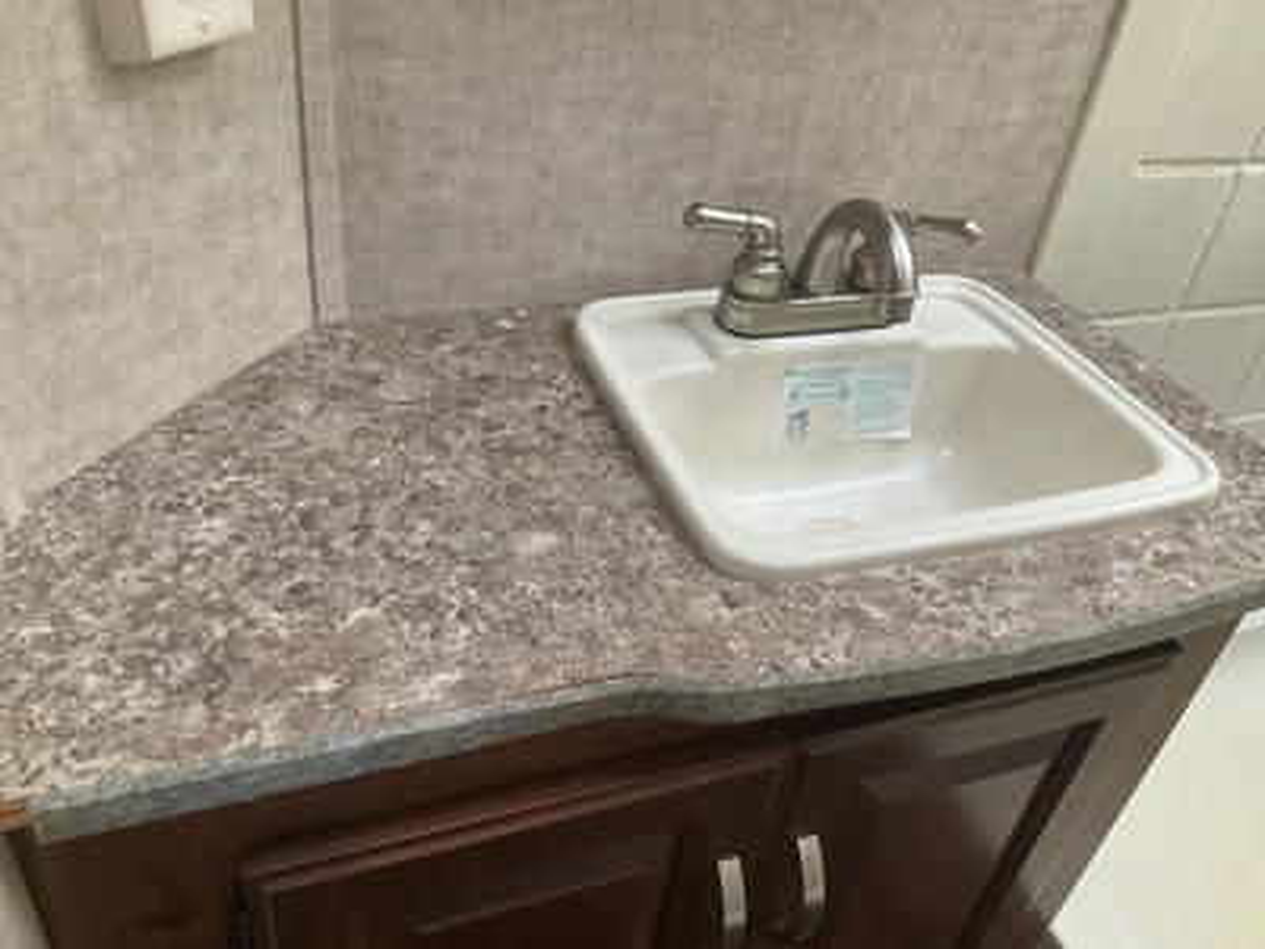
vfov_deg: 48.2
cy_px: 474
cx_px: 632
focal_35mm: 29
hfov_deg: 61.7
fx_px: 1060
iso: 64
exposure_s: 1/88
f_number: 1.8
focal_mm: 3
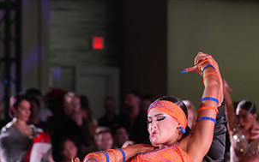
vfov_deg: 3.8
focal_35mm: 345
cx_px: 138
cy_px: 247
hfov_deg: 6.1
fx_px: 2436
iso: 4000
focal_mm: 176
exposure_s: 1/200
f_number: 5
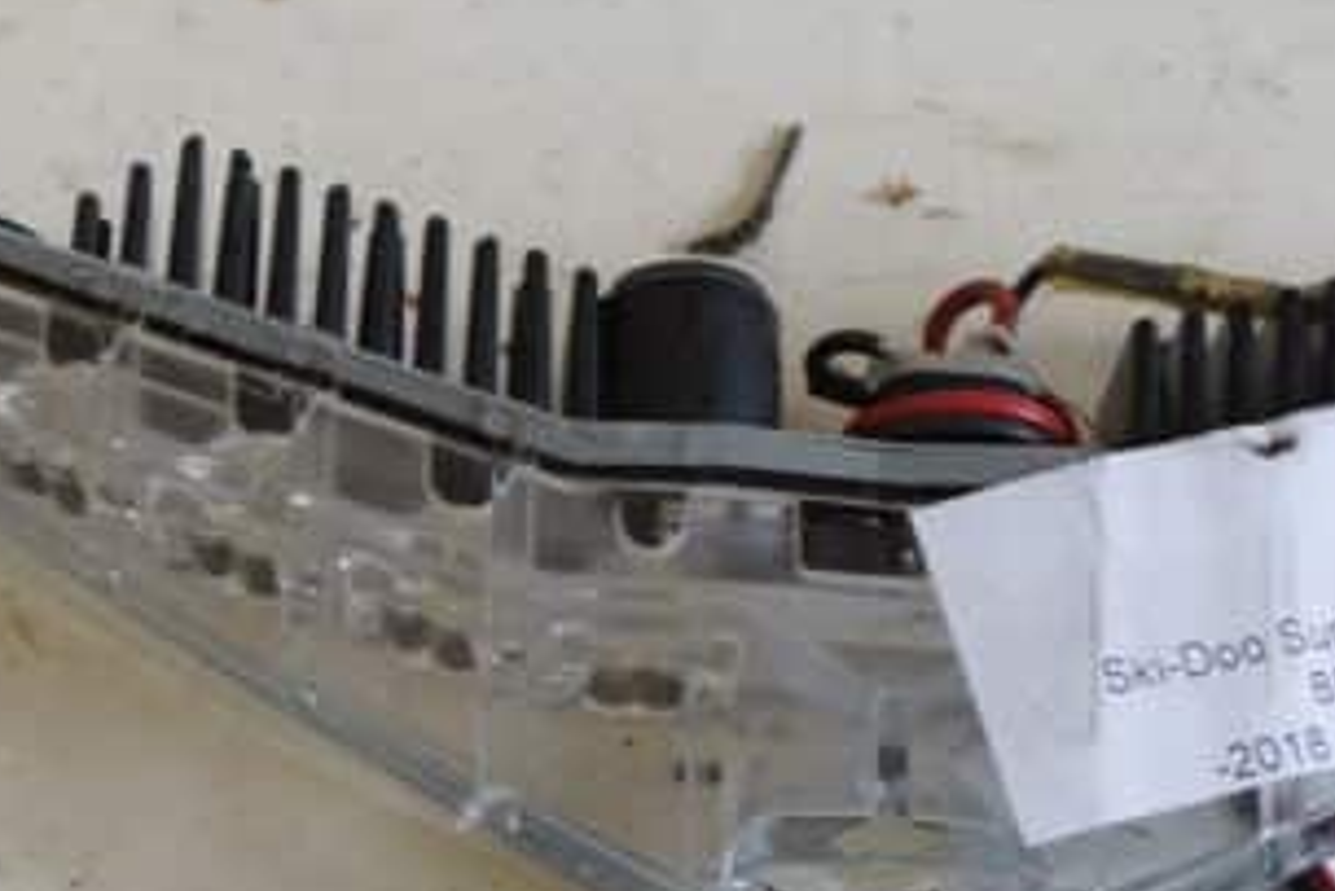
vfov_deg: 13.5
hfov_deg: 20.2
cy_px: 595
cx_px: 562
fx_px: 3747
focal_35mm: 101
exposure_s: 1/60
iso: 400
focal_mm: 20
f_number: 4
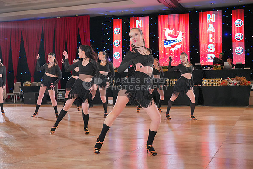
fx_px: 337
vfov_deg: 28.1
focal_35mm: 48
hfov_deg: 41.1
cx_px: 126
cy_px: 84
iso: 5000
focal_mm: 48
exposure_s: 1/400
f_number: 5.6
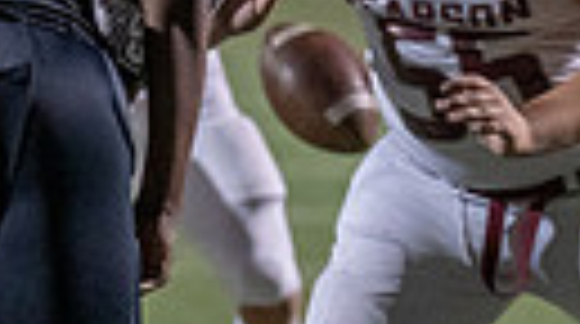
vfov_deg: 1.3
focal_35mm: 920
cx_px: 184
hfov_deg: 2.4
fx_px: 14123
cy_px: -23
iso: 2000
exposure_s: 1/800
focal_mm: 130
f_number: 2.8
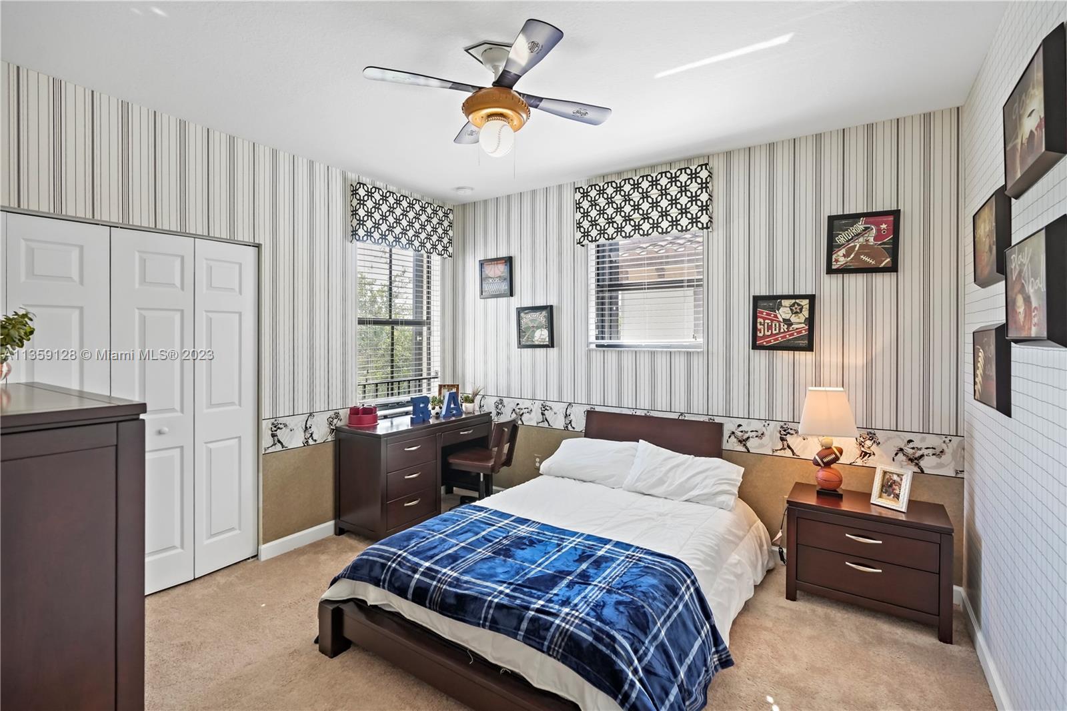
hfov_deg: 96.7
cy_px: 356
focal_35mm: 16
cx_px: 534
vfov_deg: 73.7
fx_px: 474
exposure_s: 1/30
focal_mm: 16
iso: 1600
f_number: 5
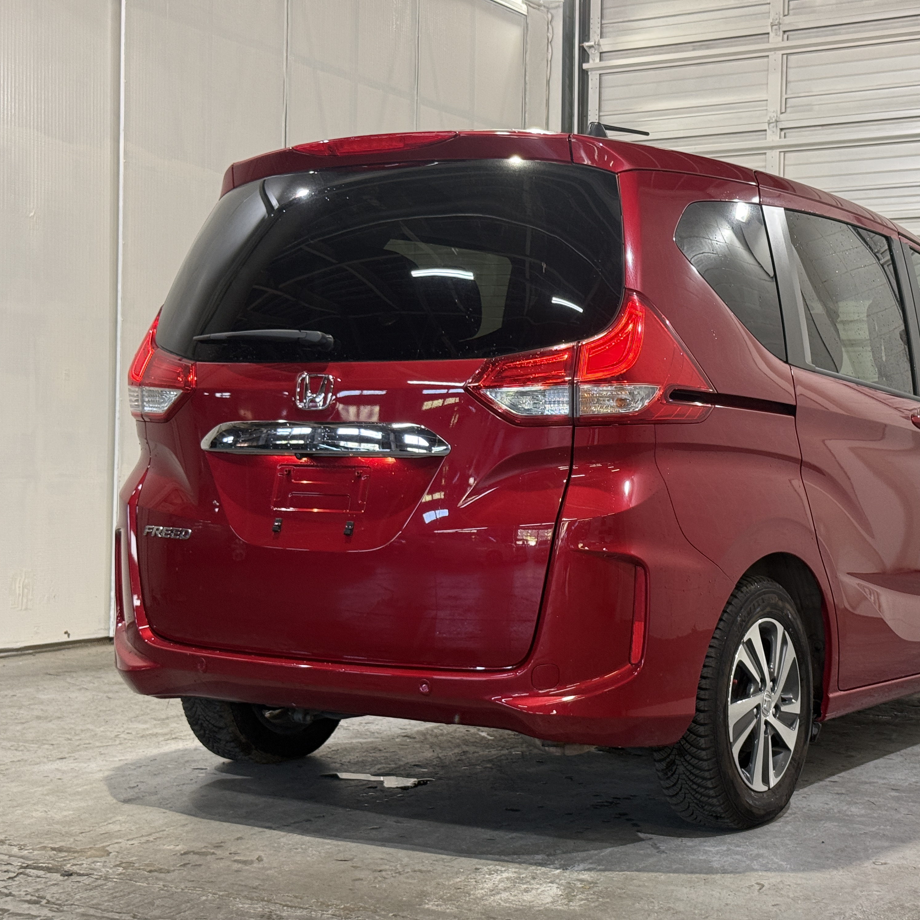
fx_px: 1714
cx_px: 604
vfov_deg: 30.0
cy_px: 463
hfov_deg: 29.9
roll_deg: -1.5
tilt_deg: +0.2
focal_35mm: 57
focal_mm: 6.76
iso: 160
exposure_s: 1/60
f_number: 1.78
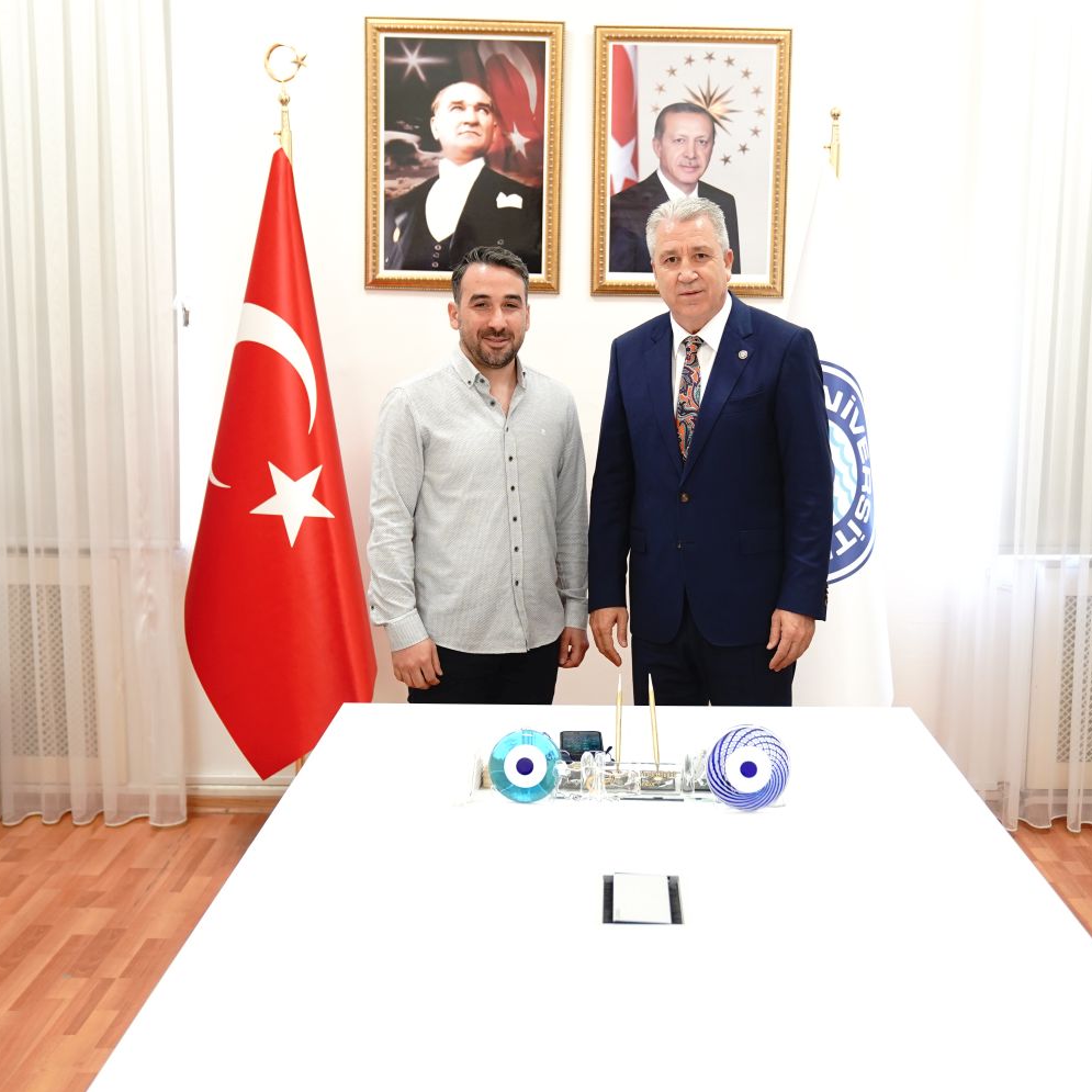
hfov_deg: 40.8
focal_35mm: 41
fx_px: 1463
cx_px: 622
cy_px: 548
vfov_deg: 40.9
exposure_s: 1/80
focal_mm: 32
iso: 1250
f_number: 3.2
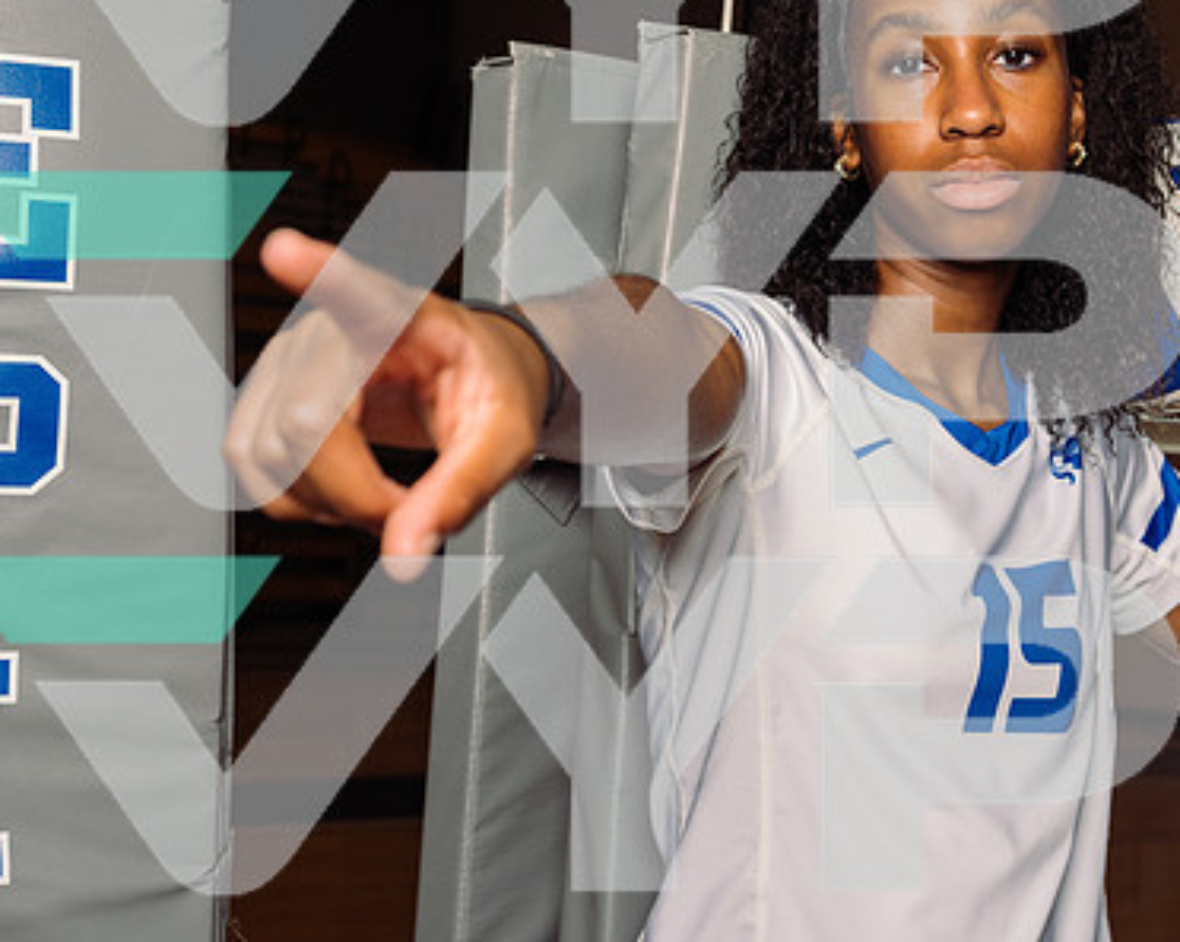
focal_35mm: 63
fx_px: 2198
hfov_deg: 29.9
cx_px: 768
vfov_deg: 24.1
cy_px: 341
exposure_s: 1/200
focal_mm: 43
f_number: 6.3
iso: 200
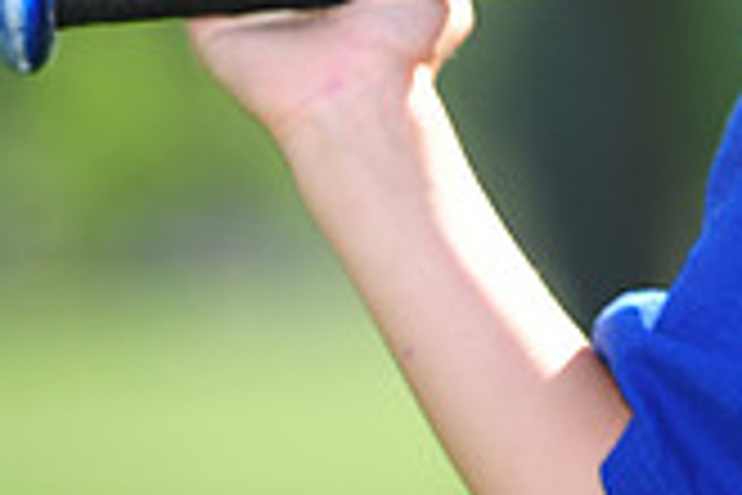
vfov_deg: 2.0
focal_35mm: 704
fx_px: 14509
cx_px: 1214
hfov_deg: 2.9
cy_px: -297
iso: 200
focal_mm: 200
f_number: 4.5
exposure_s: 1/500
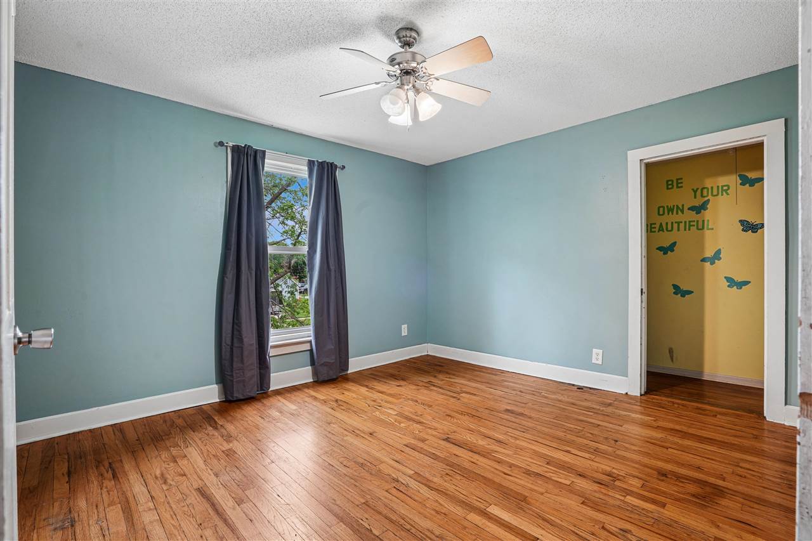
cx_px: 406
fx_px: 361
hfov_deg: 96.7
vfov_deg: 73.7
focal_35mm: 16
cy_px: 270
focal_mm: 16
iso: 400
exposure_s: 1/8
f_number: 9
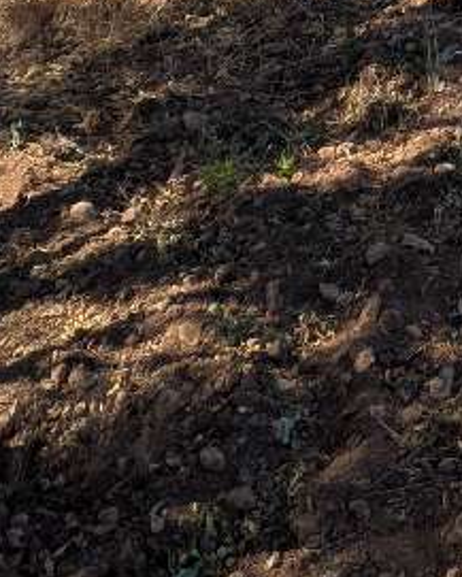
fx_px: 1110
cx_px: 639
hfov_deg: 20.9
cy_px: -531
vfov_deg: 19.4
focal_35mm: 65
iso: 40
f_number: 1.95
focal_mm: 2.23
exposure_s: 1/1155
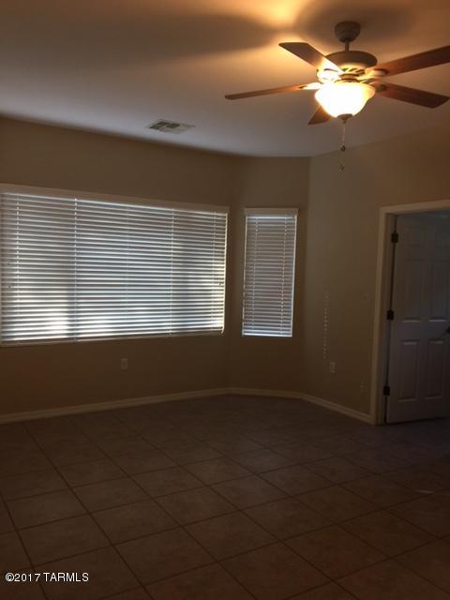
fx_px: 503
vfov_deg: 61.7
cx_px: 225
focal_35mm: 29
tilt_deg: -1.0
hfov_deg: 48.2
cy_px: 300
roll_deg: -2.2
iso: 64
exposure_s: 1/15
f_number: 2.2
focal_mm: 4.15
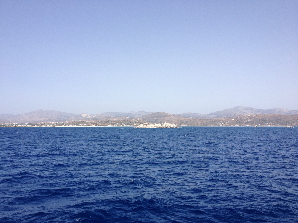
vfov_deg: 40.7
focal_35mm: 35
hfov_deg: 52.6
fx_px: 301
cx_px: 149
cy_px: 112
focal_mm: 4.28
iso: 50
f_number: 2.4
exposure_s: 1/1905
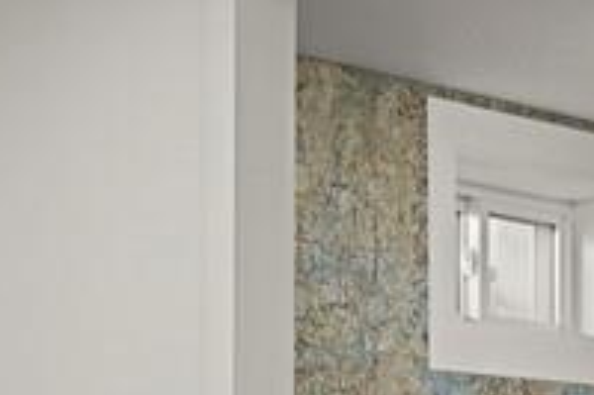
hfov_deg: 14.7
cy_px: 630
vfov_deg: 9.7
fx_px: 2242
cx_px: -88
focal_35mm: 136
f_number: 8
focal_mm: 17
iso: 12800
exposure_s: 1/20
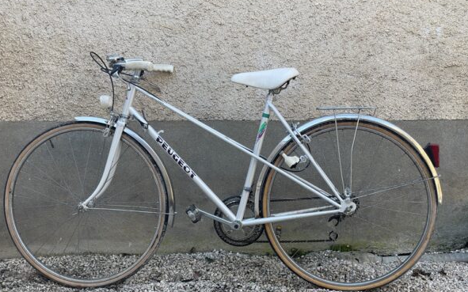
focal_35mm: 56
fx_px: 714
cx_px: 234
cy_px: 155
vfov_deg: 23.1
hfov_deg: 36.3
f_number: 2
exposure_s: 1/99
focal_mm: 6
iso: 25
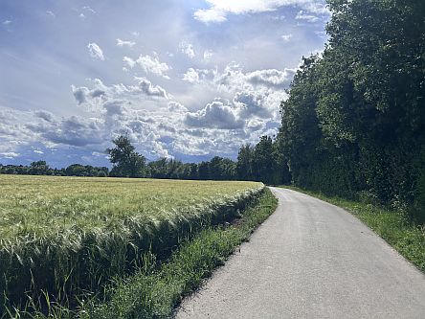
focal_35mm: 26
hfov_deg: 67.3
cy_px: 160
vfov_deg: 53.1
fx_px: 319
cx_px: 212
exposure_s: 1/14286
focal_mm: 5.7
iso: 50
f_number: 1.5
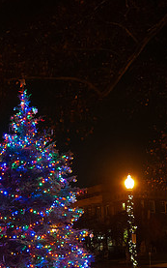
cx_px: 35
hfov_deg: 20.1
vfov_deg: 31.8
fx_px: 466
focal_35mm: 64
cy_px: 169
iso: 6400
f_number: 2.8
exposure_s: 1/60
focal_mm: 30
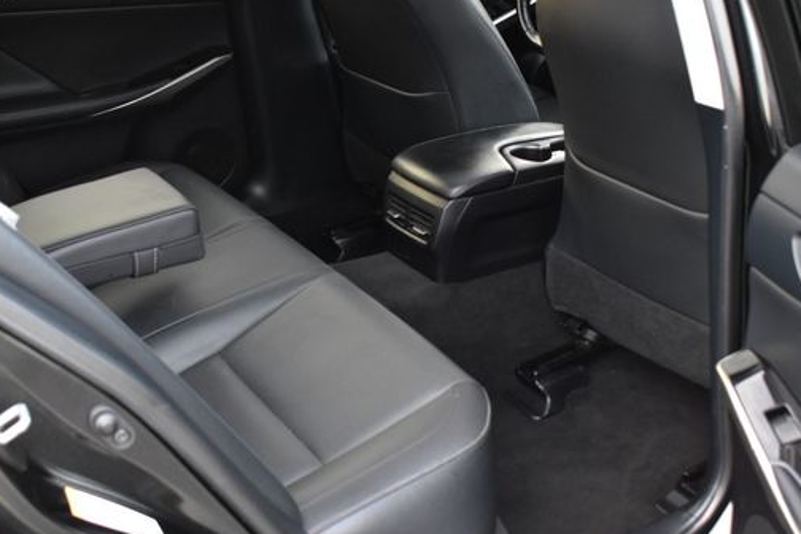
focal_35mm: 48
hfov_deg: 41.4
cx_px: 386
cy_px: 281
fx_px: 1060
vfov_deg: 28.3
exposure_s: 1/15
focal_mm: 25
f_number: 5
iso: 1600
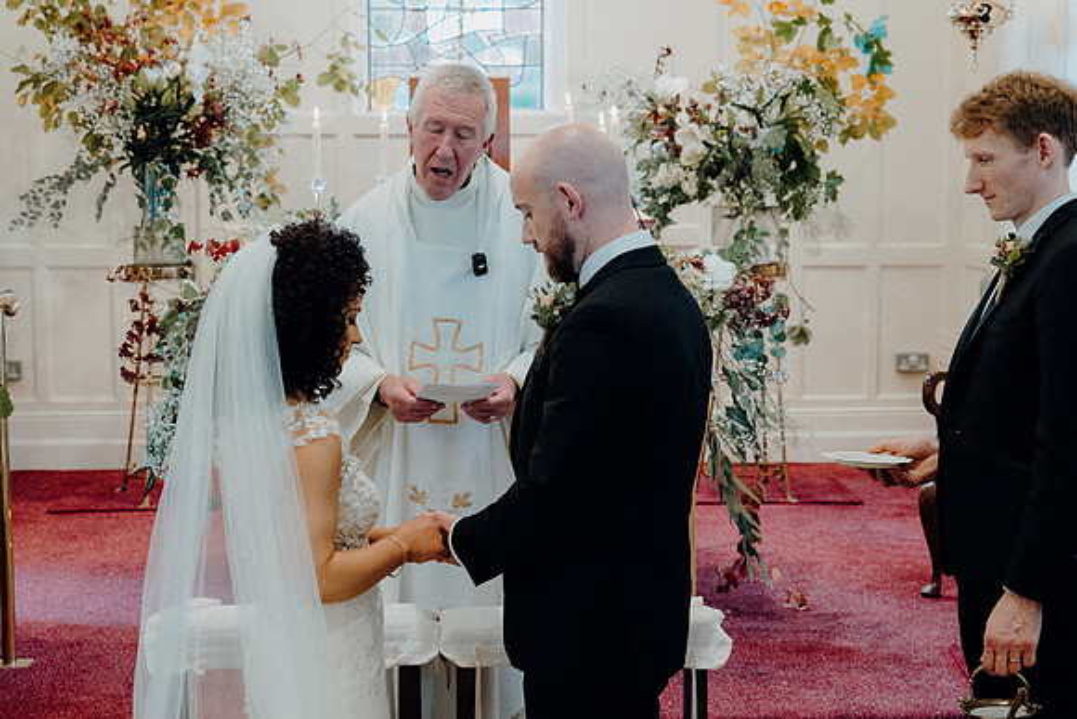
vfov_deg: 21.3
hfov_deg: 31.4
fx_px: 1915
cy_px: 360
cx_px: 538
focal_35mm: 64
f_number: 3.5
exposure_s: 1/160
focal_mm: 43
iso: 2500
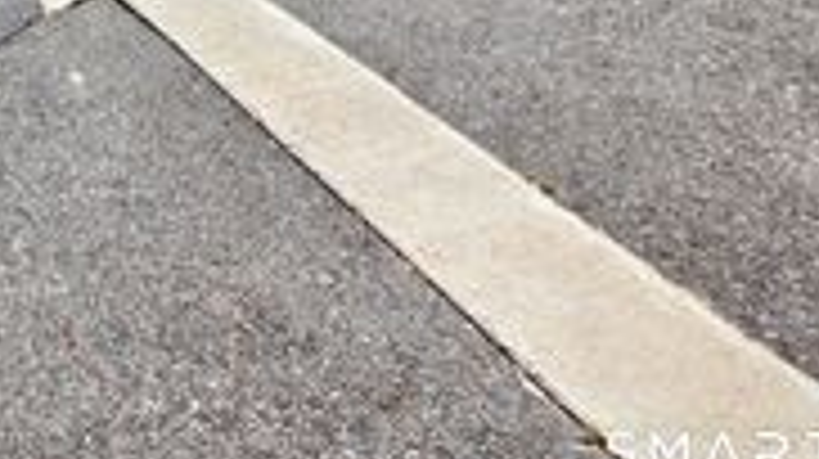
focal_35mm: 39
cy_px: -353
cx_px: -184
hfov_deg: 37.6
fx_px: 846
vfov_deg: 21.2
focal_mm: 2.2
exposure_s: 1/1899
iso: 40
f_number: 1.9
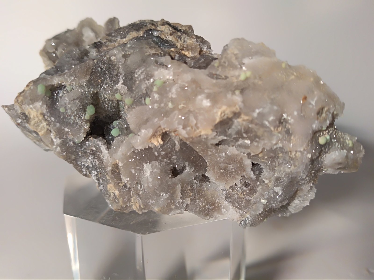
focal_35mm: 26
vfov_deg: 53.1
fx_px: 281
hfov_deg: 67.3
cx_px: 187
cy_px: 140
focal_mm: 3.54
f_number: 2
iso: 100
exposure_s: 1/118
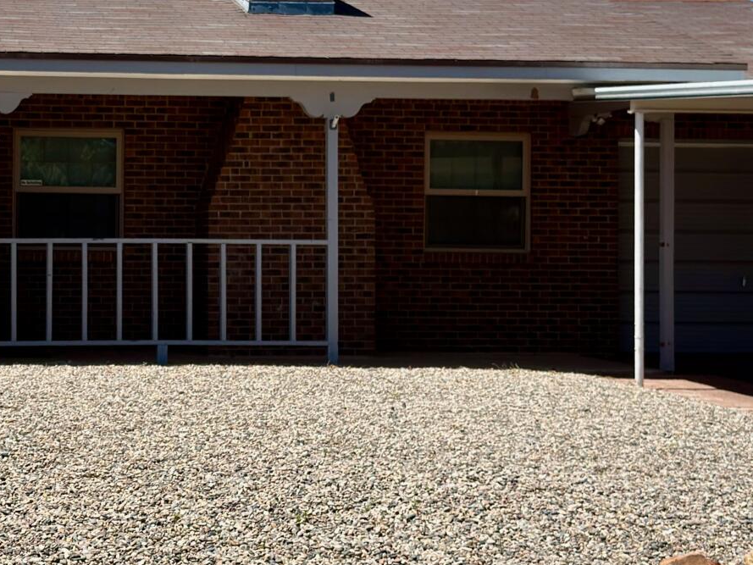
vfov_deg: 18.2
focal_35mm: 81
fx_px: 1762
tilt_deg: +0.9
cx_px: 56
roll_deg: -0.3
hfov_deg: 23.4
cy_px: 207
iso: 64
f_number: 1.78
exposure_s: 1/4926
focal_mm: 6.76
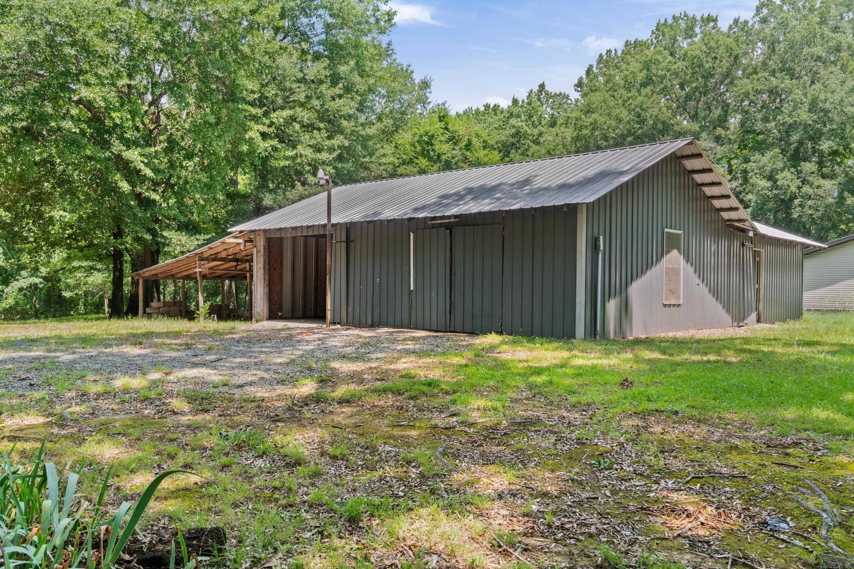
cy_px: 284
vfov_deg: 47.9
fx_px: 640
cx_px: 427
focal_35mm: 27
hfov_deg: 67.4
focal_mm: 18
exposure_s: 1/30
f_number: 9
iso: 250
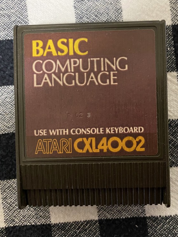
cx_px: 122
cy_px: 119
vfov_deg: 54.0
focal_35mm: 34
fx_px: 233
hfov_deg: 41.1
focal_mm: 4.25
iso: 640
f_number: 1.8
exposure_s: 1/24
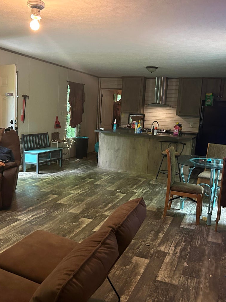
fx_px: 305
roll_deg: -3.7
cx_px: 109
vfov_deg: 52.6
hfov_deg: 40.7
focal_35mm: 35
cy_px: 150
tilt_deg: -8.9
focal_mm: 5.7
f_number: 1.5
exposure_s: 1/40
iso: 500
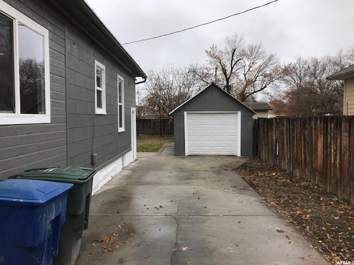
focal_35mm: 28
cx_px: 177
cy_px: 132
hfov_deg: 63.4
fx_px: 286
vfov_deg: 49.7
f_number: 1.8
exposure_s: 1/1064
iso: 20
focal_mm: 3.99
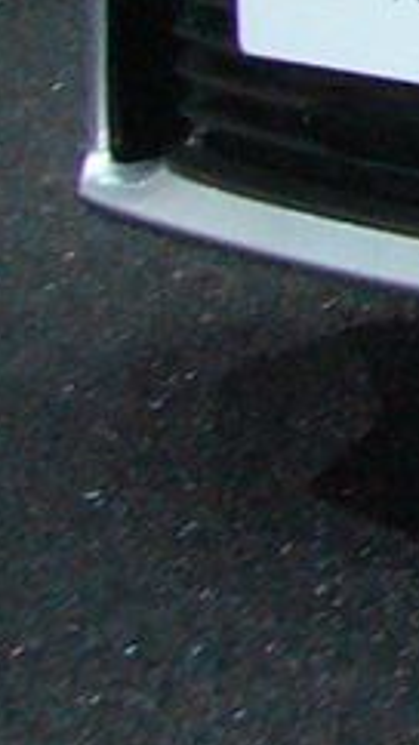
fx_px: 4783
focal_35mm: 242
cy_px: -425
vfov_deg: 8.7
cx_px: 2292
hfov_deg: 4.2
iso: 200
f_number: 2.8
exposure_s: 1/60
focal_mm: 5.8
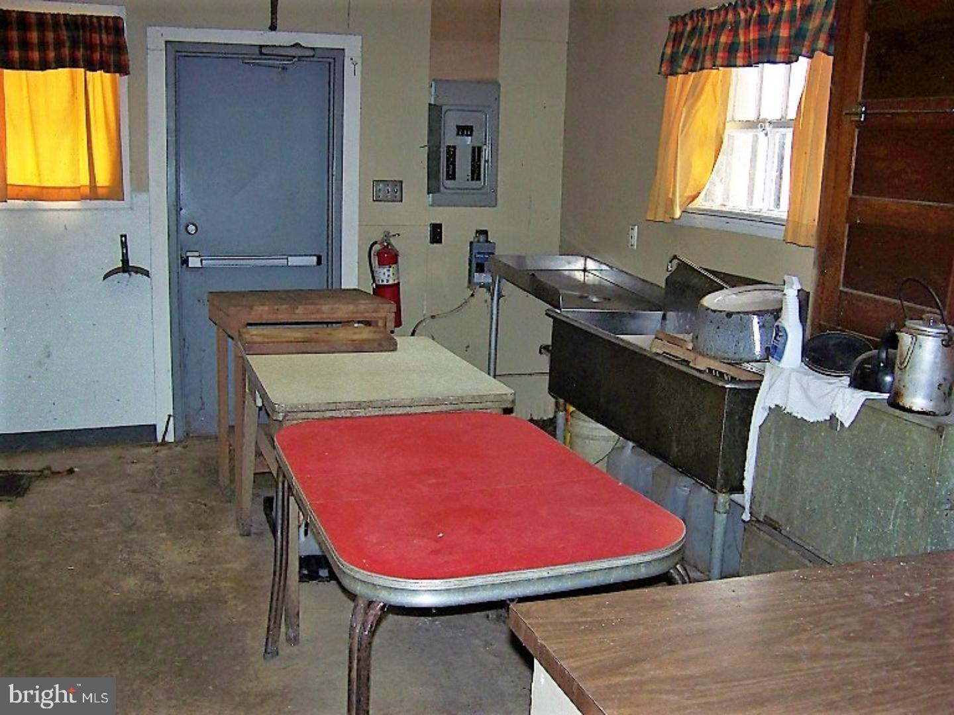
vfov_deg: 39.7
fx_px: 992
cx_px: 477
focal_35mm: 36
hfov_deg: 51.4
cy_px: 358
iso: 200
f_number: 2.8
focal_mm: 5.85
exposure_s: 1/30
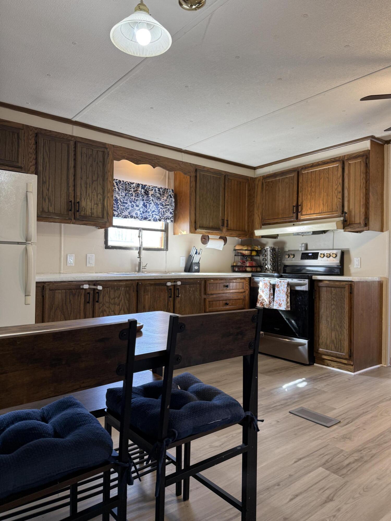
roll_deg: -1.4
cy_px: 260
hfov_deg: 56.8
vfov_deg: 71.6
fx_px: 361
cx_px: 196
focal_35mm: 24
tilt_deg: +1.2
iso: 125
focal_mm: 6.76
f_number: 1.78
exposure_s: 1/60
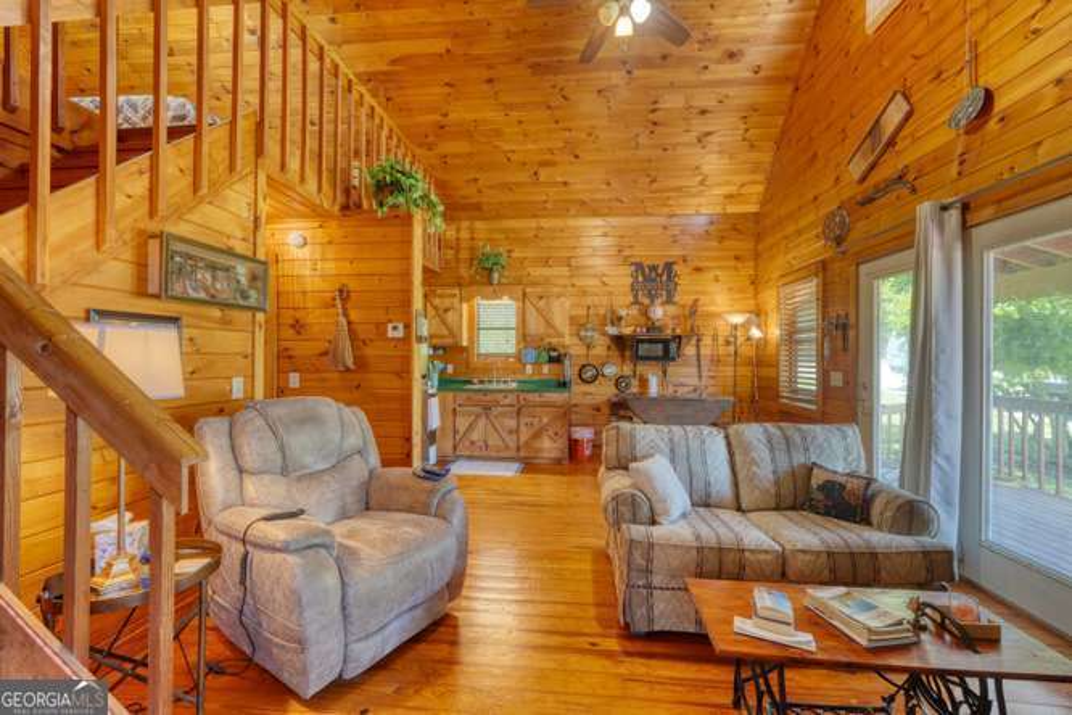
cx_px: 536
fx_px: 447
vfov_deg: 77.3
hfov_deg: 100.4
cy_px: 358
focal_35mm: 15
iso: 100
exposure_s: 1
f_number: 9
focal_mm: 10
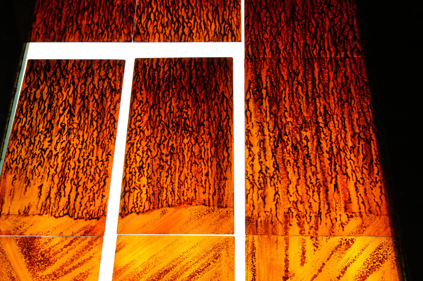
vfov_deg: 25.7
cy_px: 140
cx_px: 212
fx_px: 616
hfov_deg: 37.9
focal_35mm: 52
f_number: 8
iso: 1600
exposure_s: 1/125
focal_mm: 35
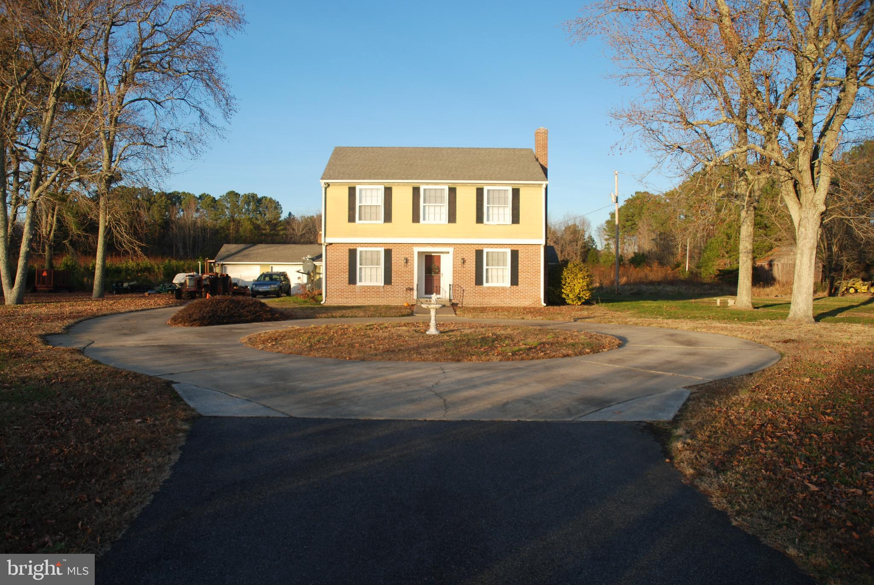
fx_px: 656
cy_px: 292
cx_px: 437
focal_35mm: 27
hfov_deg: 67.3
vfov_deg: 48.0
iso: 100
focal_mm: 18
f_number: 5.6
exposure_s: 1/125
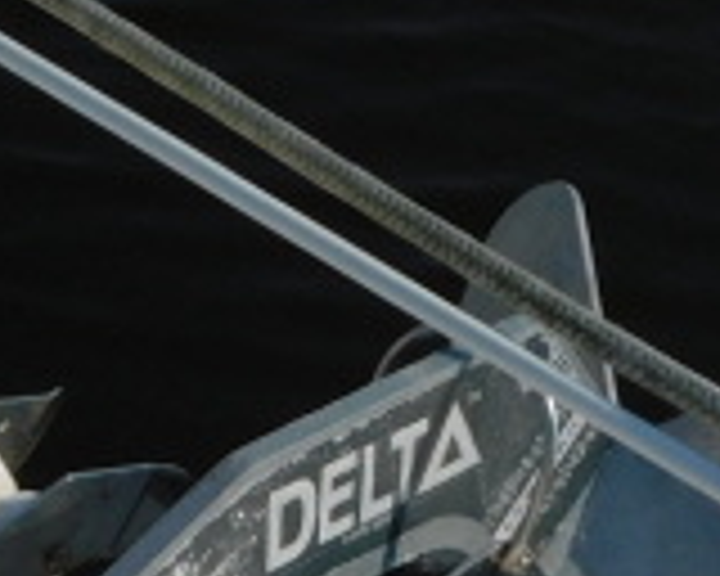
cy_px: 850
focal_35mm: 146
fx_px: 3111
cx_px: 256
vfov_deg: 10.2
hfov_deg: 13.2
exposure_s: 1/800
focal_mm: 5.3
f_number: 6.4
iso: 125
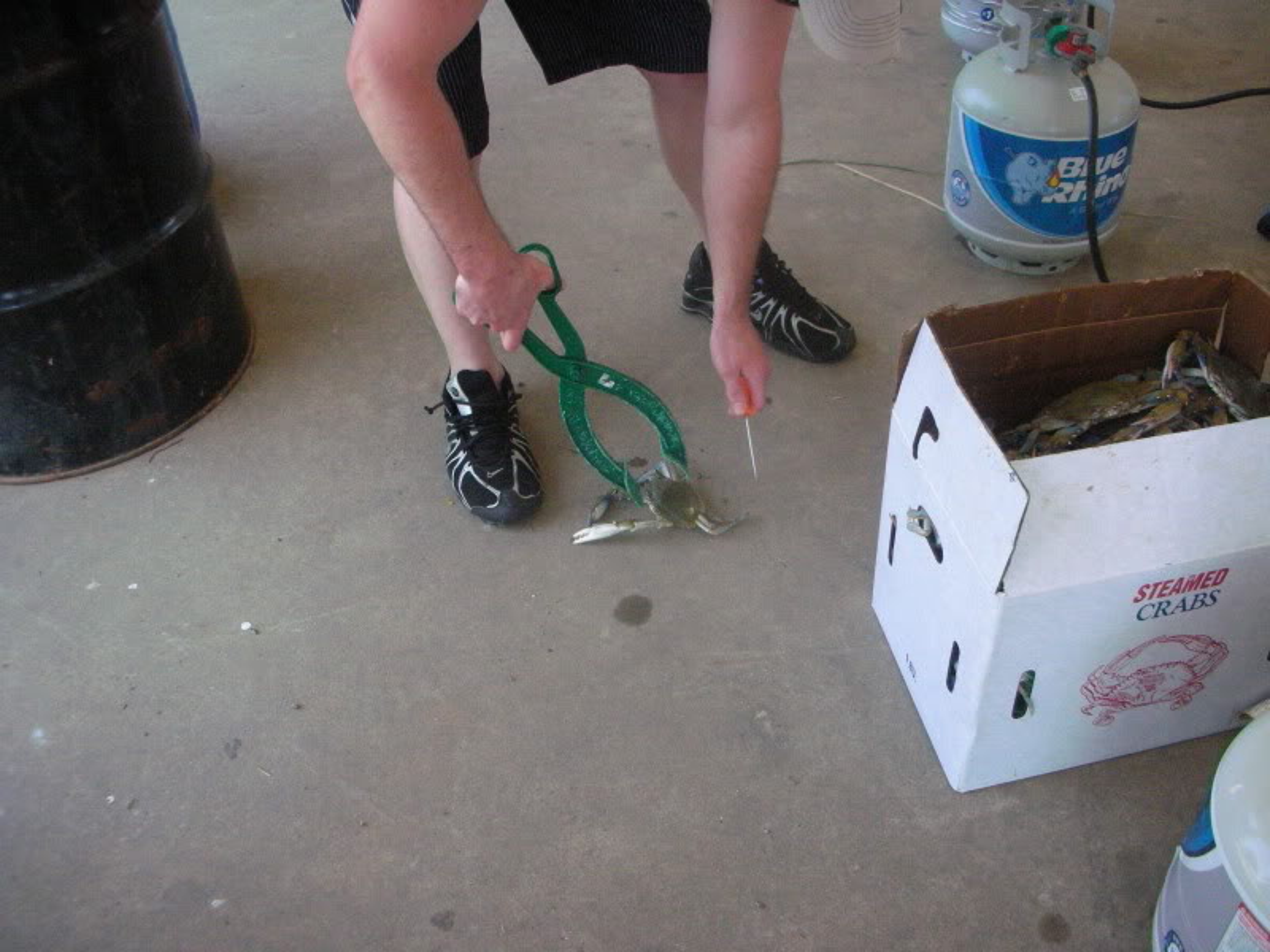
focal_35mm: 35
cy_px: 476
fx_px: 1284
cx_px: 635
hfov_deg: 52.6
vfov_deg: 40.7
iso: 400
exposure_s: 1/369
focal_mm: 5.8
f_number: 3
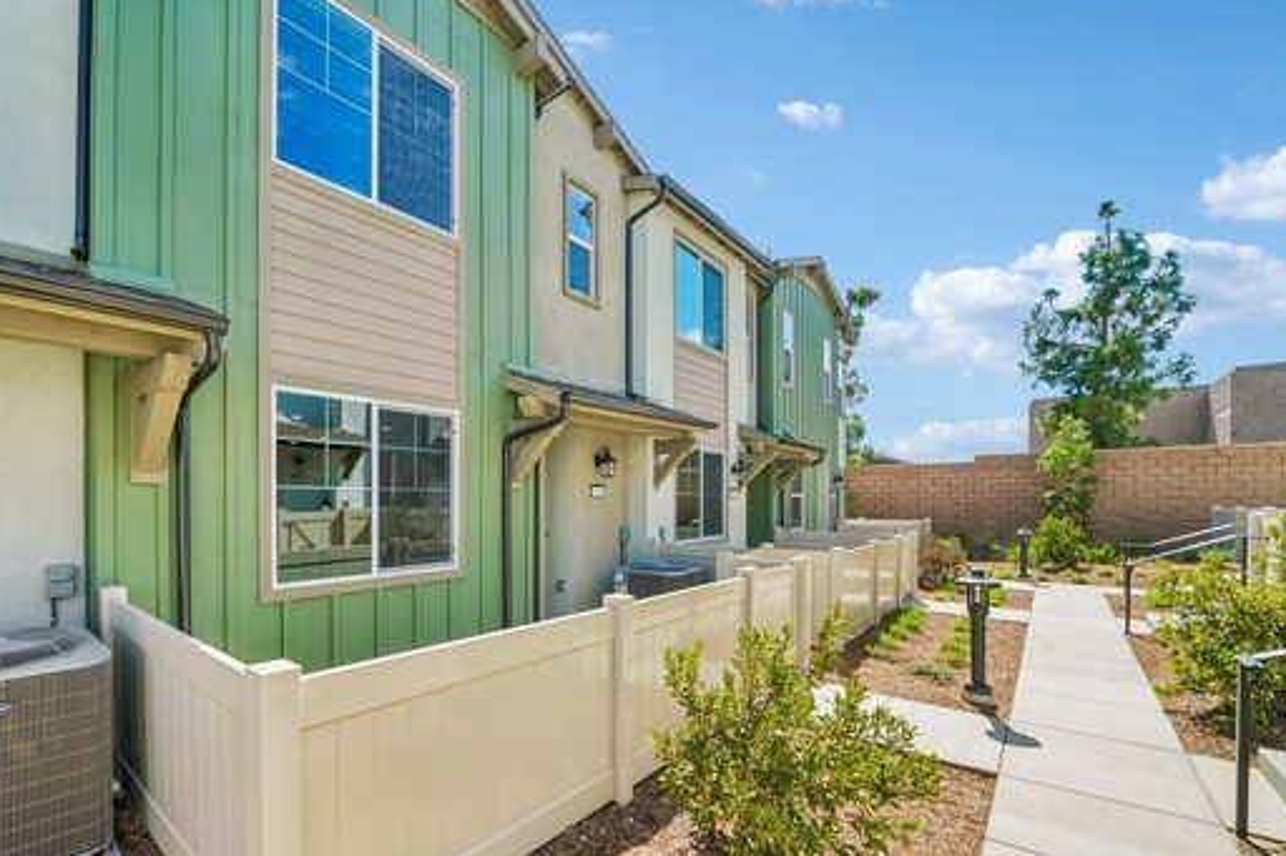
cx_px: 512
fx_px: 536
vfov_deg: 76.5
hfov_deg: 99.0
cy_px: 510
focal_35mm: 15
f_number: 7.1
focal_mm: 12
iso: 100
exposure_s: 1/160
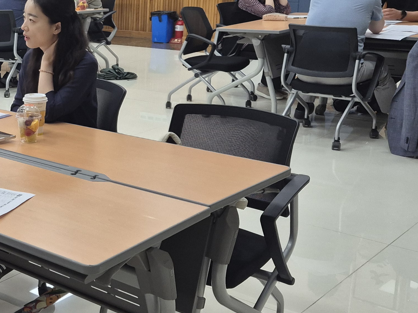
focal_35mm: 61
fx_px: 737
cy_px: 100
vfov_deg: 23.9
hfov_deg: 28.7
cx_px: -42
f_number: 1.8
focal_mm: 5.4
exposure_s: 1/180
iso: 160
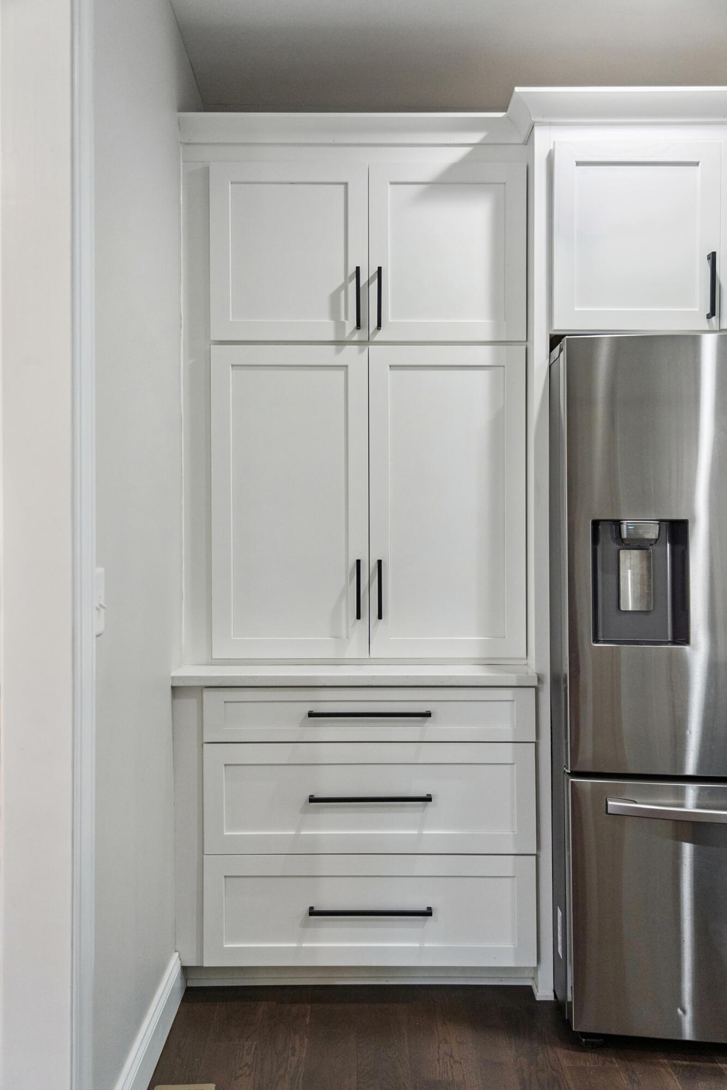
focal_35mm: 30
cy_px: 545
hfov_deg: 43.6
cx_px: 364
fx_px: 909
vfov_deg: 61.9
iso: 3200
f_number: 4
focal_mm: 30
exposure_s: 1/160
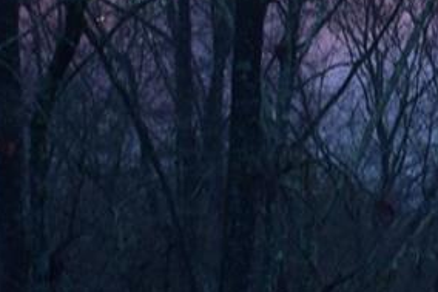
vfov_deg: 6.3
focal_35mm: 216
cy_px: 11
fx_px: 2626
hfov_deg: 9.2
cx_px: 722
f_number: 4.5
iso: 400
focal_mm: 40
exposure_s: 1/4
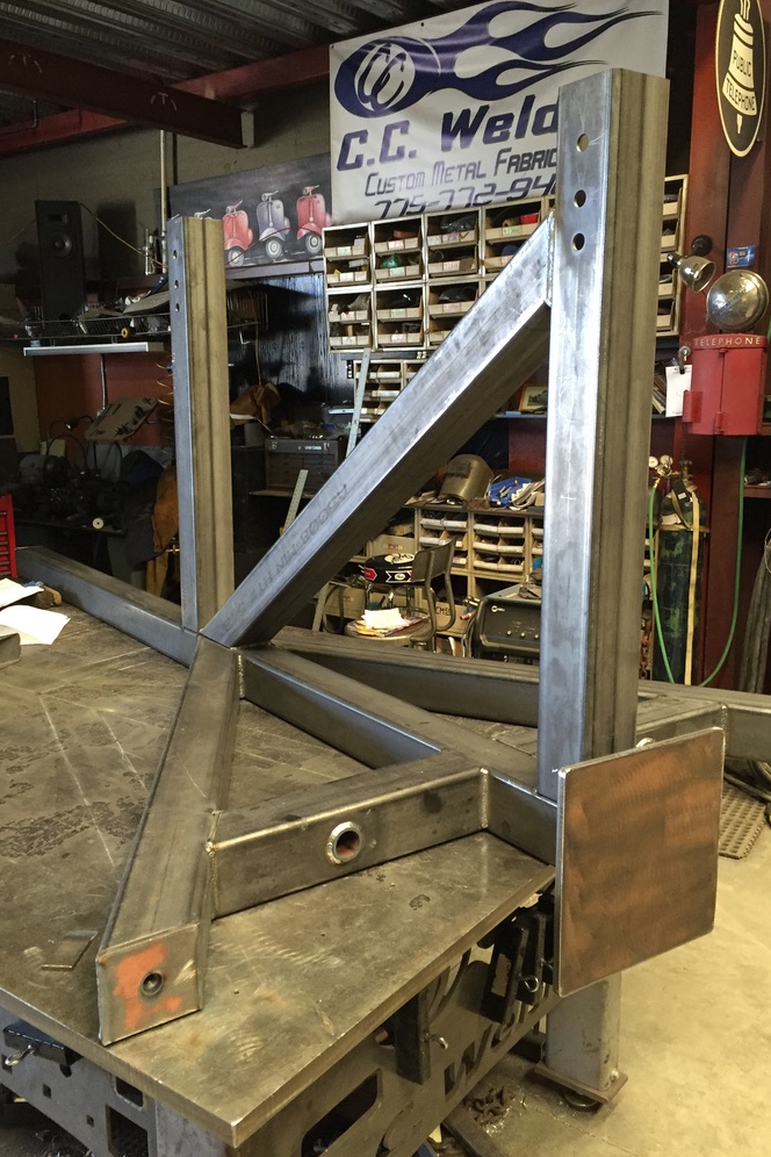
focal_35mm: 31
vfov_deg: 60.3
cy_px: 573
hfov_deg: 42.3
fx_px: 996
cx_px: 359
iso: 160
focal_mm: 4.15
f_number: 2.2
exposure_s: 1/30
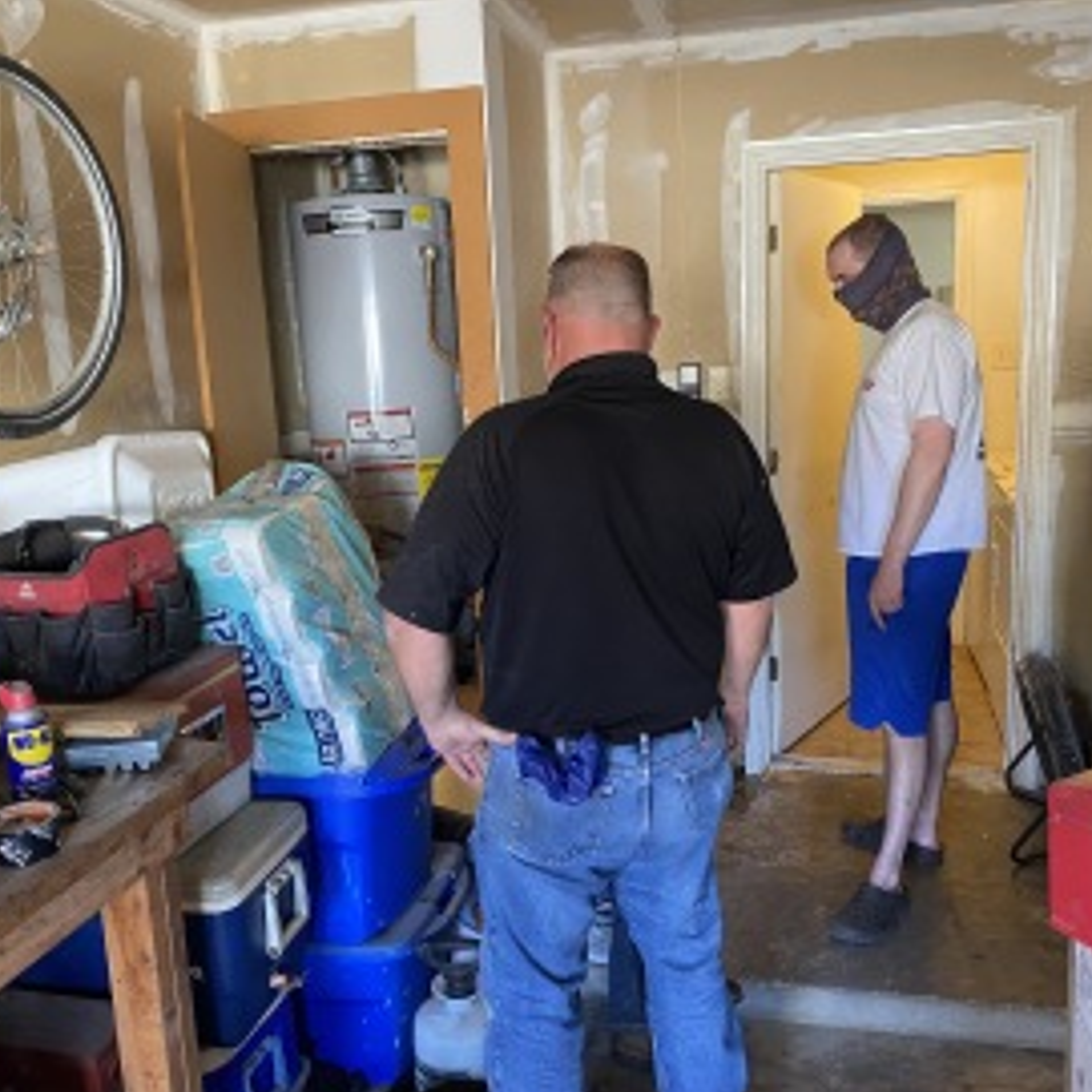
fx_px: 1106
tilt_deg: -12.0
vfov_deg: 52.5
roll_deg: +2.1
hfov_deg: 52.5
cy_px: 548
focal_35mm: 31
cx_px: 552
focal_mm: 4.25
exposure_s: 1/60
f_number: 1.8
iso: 320
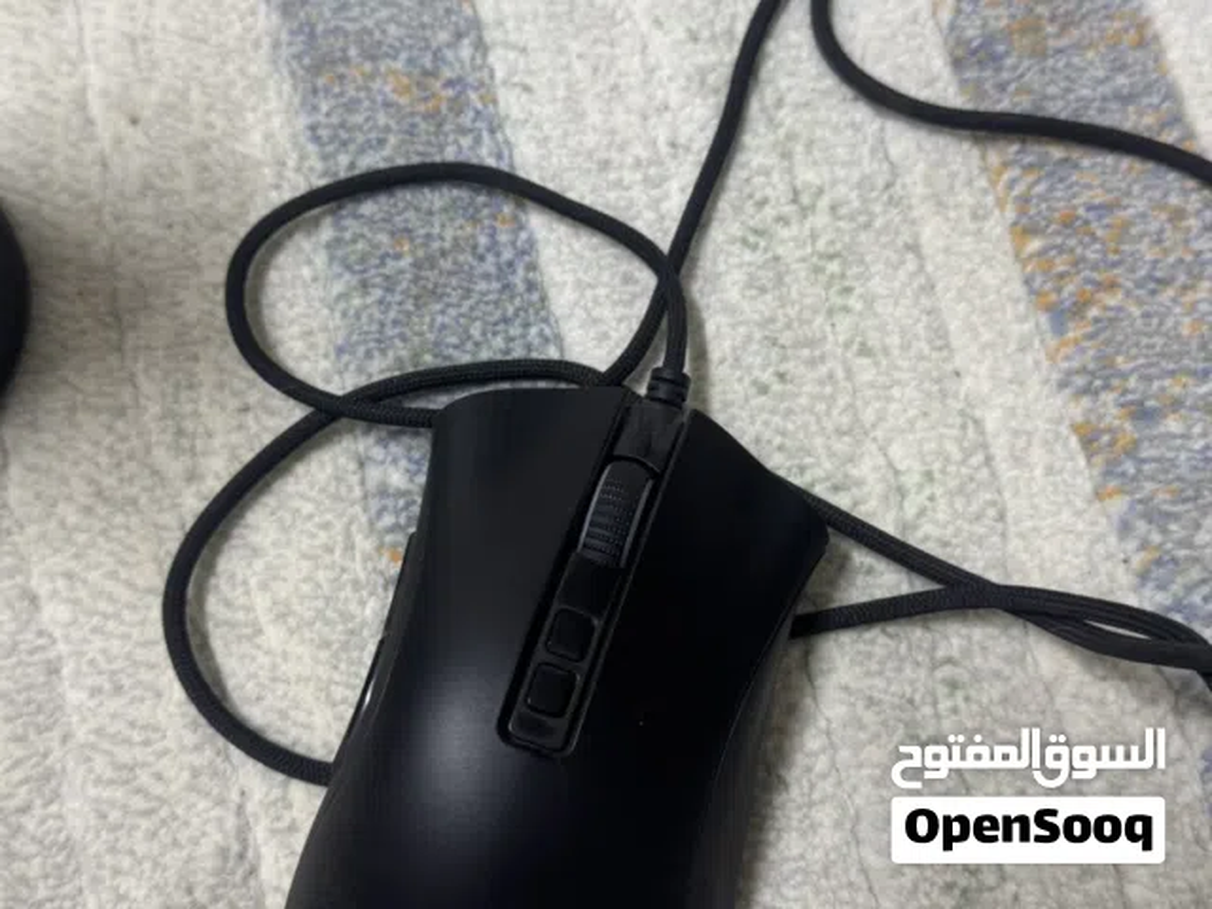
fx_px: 840
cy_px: 454
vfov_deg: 56.8
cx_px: 606
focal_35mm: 24
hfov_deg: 71.6
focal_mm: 6.76
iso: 125
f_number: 1.78
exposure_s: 1/50
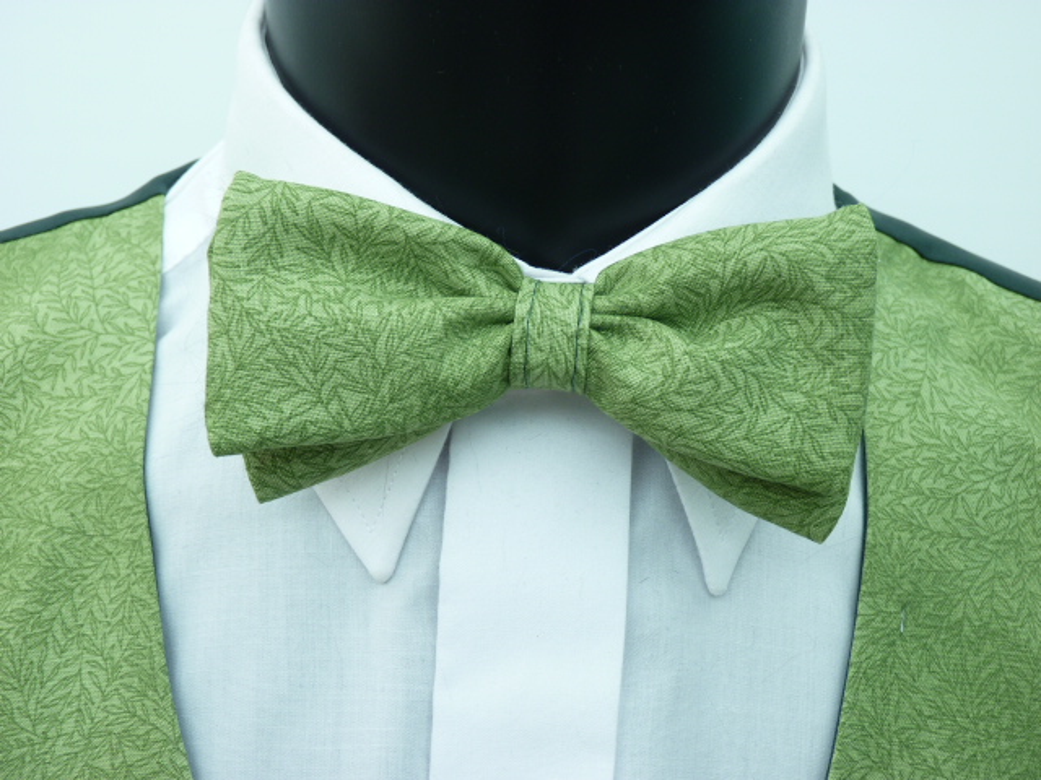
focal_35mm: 46
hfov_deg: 41.2
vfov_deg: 31.5
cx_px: 520
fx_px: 1383
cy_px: 390
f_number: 3.2
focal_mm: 8.2
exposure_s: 1/40
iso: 80
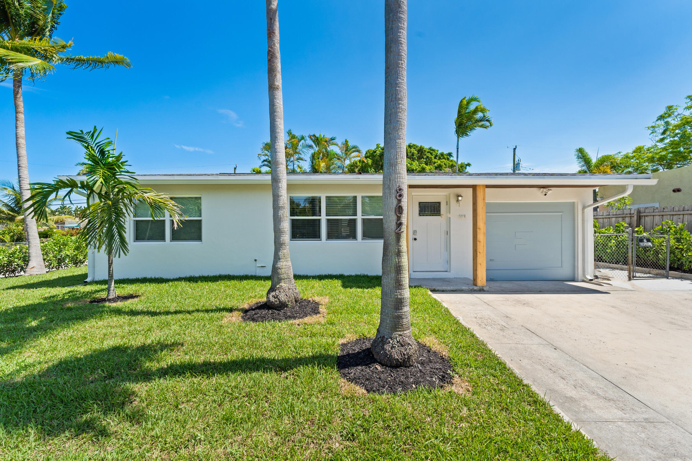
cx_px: 346
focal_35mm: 14
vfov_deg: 81.2
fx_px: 269
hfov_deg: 104.3
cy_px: 230
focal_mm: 14
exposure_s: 1/500
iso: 250
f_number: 9
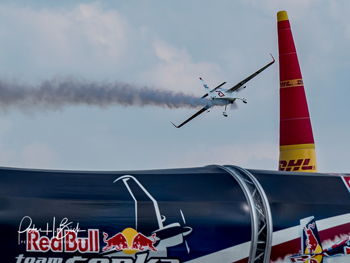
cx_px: 186
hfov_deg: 2.8
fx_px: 7249
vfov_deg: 2.1
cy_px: 95
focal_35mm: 717
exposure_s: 1/500
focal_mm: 280
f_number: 11
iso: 200
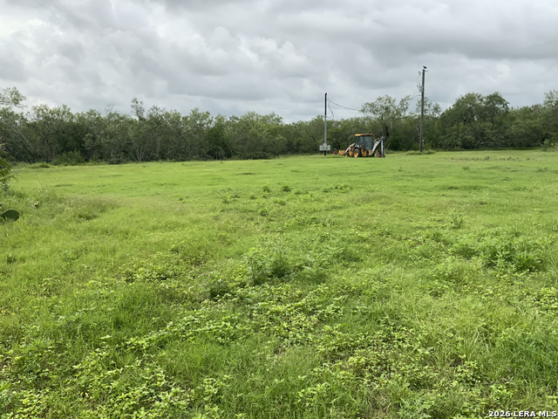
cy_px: 210
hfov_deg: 61.7
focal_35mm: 29
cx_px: 279
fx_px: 467
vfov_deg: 48.2
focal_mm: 3
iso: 16
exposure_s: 1/1912
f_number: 1.8
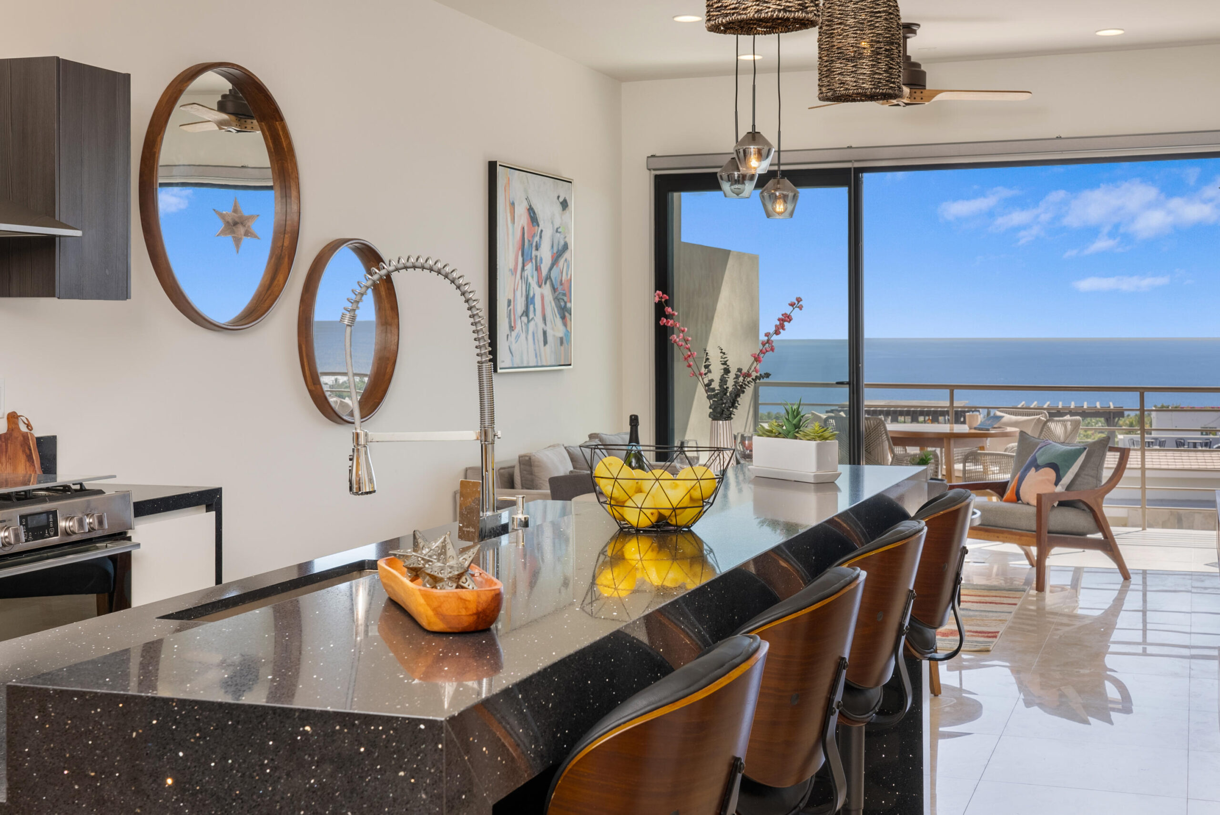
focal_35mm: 44
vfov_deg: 30.5
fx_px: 1492
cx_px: 610
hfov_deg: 44.5
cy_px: 408
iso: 320
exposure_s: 1/60
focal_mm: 44
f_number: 13
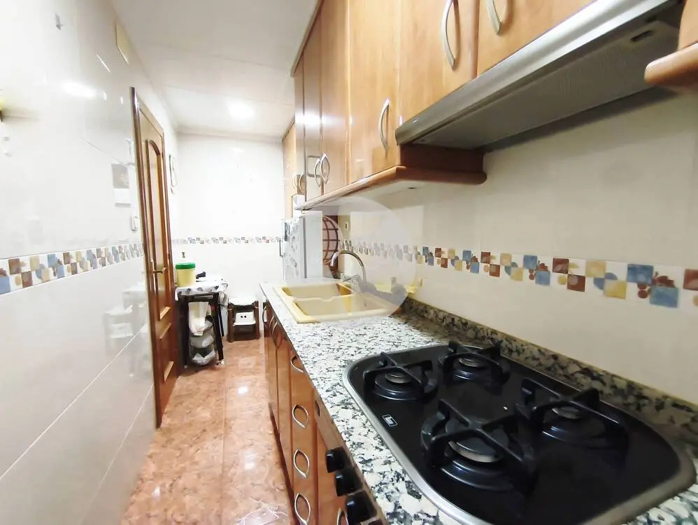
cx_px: 349
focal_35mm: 15
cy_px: 262
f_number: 2.2
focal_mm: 1.65
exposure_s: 1/25
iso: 640
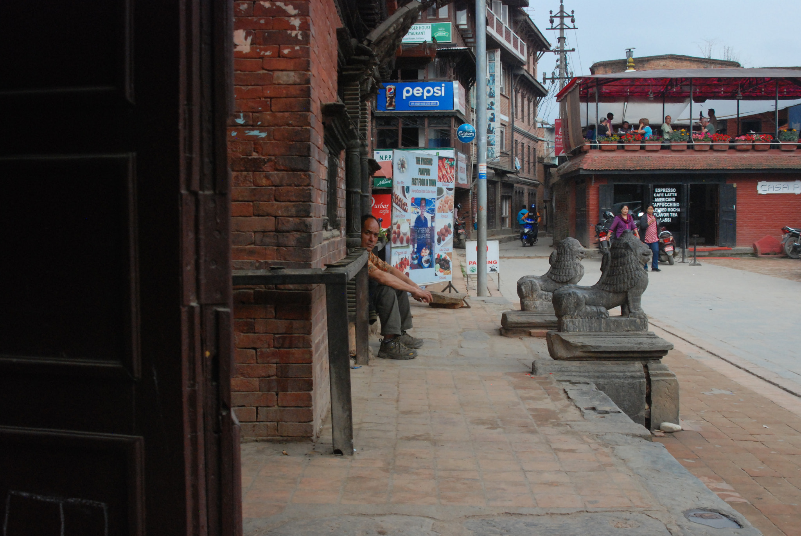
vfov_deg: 32.0
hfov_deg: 46.3
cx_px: 400
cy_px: 268
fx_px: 936
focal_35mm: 42
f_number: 11
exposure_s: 1/500
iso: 1000
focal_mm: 28
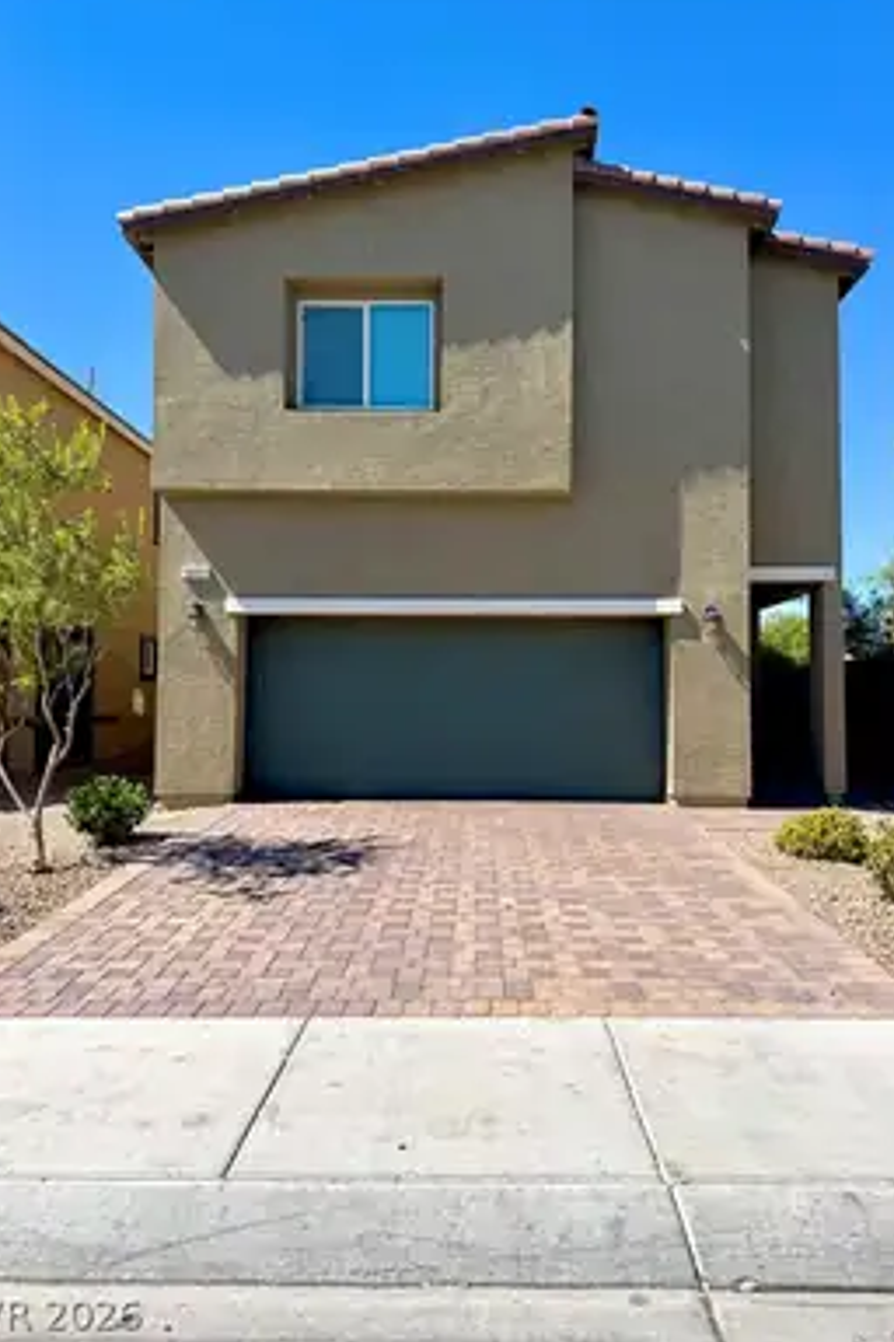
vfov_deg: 69.4
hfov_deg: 49.5
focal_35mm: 26
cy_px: 647
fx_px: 968
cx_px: 468
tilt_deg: +3.2
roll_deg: +0.1
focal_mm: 6.76
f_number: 1.78
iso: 80
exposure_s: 1/5319
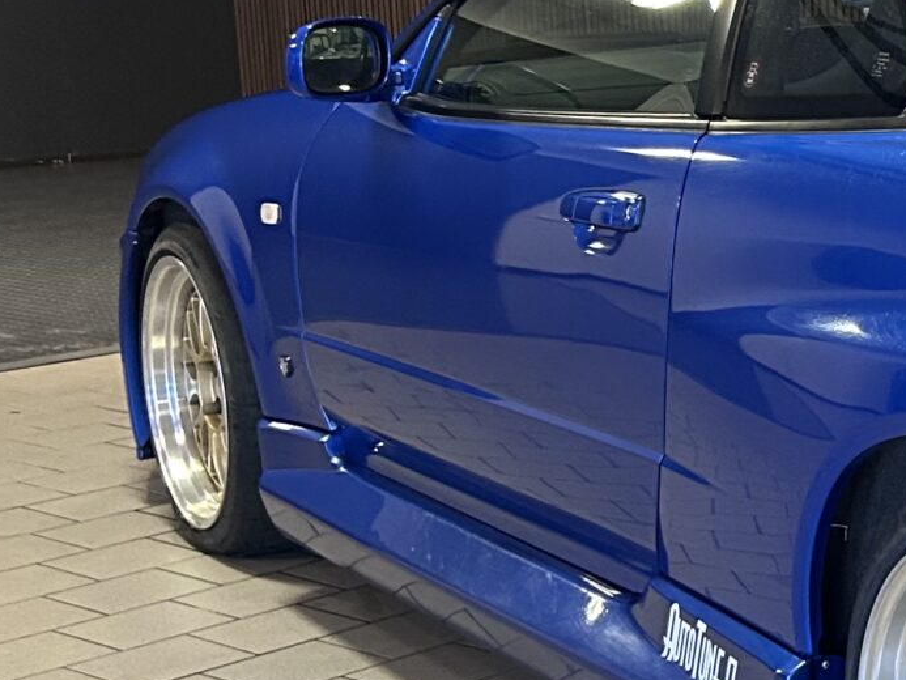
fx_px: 2513
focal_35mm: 96
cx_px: 1364
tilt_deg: -9.7
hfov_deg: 18.2
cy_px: 320
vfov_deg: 15.4
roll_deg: +0.2
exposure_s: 1/50
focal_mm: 5.7
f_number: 1.5
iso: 320
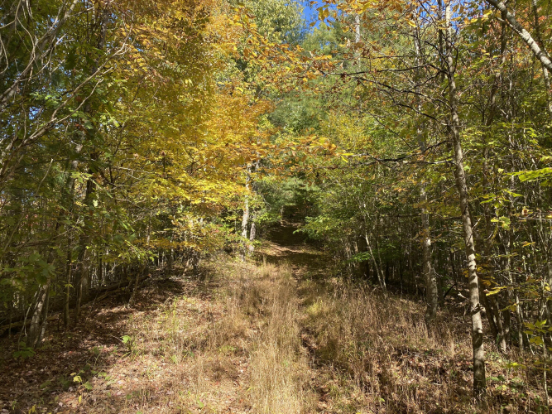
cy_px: 207
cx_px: 276
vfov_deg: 53.0
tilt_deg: +11.5
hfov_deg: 67.3
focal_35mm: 26
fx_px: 415
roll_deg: -0.9
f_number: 1.8
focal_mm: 4.25
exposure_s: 1/411
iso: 32
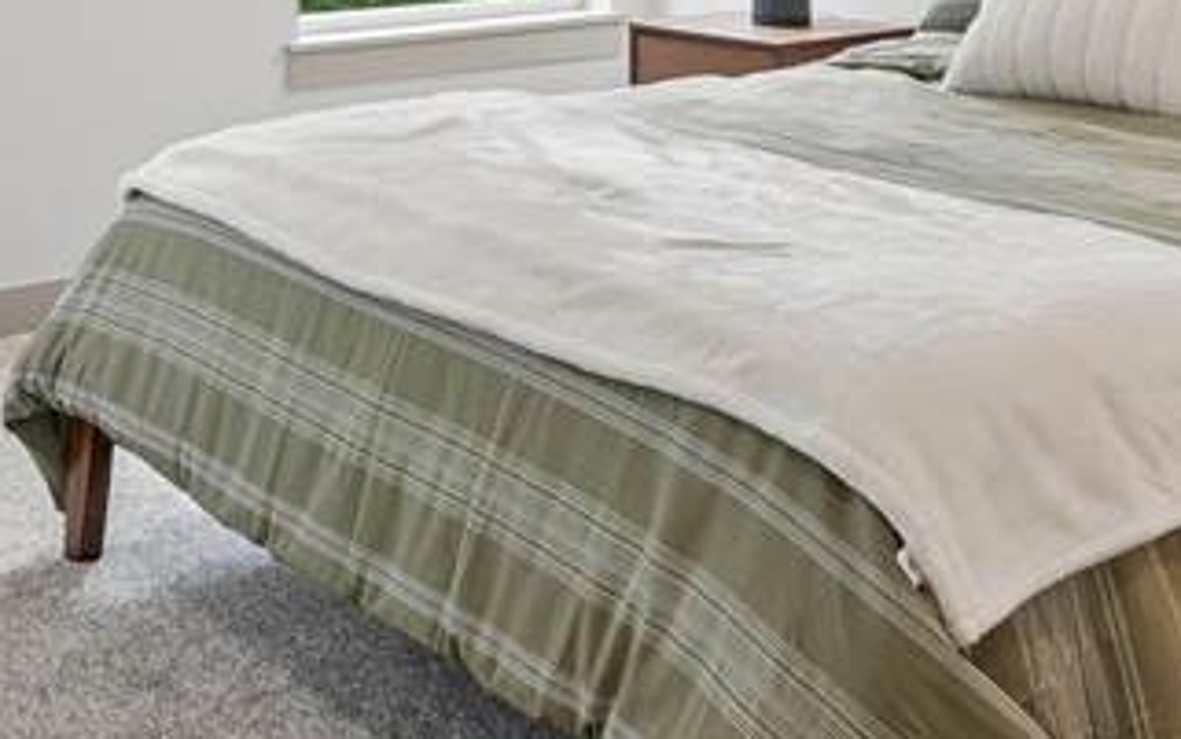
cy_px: -215
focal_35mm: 69
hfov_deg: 29.8
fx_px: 2222
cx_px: 585
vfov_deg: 17.7
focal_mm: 17
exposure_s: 1/15
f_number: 9
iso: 400
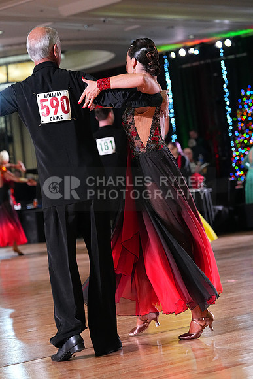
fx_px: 1053
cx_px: 126
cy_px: 190
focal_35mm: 100
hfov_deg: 13.7
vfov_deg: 20.4
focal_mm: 100
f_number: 4.5
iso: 6400
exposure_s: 1/400
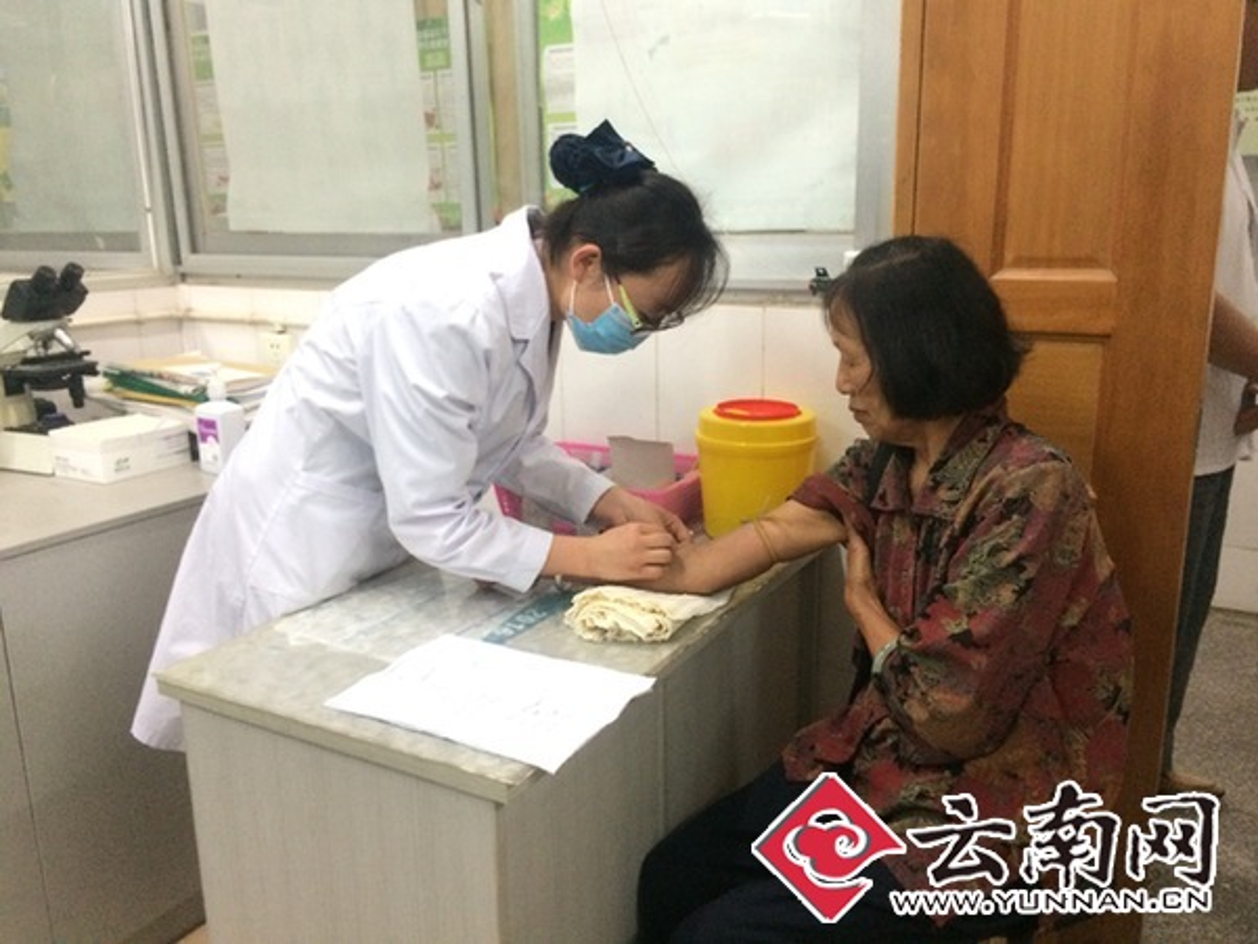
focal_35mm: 29
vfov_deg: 48.2
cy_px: 472
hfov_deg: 61.6
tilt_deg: -13.6
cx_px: 629
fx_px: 1054
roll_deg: +1.2
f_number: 2.2
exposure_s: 1/25
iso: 250
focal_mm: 4.15
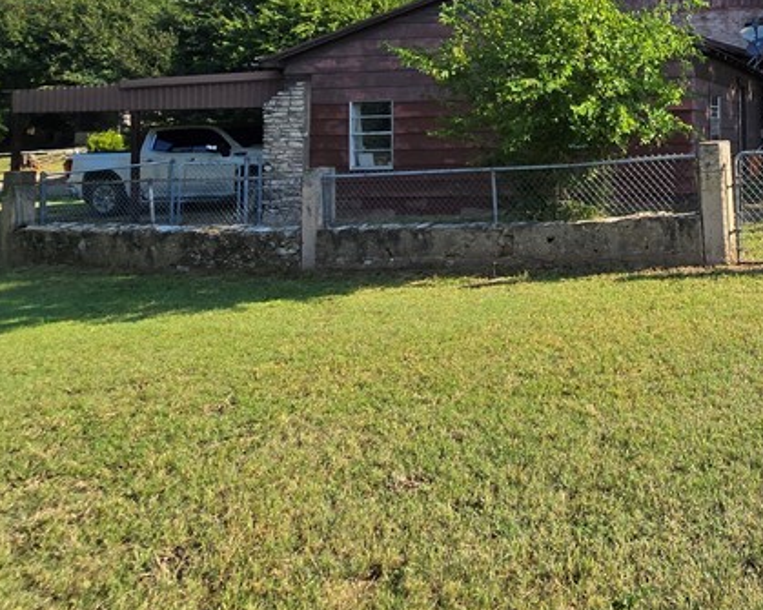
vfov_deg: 43.6
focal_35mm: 31
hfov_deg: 45.7
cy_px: 76
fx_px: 700
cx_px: 801
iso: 50
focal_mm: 2.2
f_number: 2.2
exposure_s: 1/1732
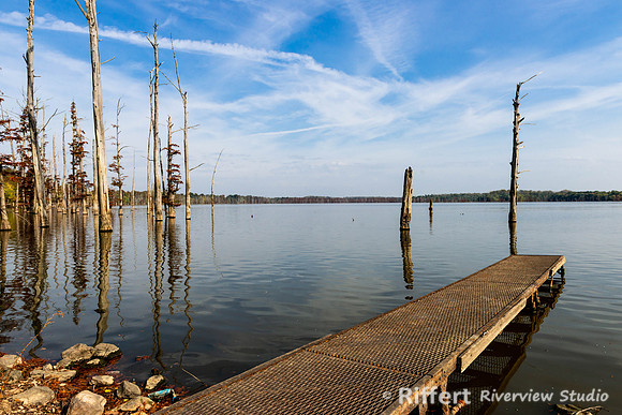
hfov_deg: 72.8
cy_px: 208
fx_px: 422
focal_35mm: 24
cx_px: 311
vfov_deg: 52.4
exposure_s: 1/1250
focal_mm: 24
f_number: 9
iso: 400
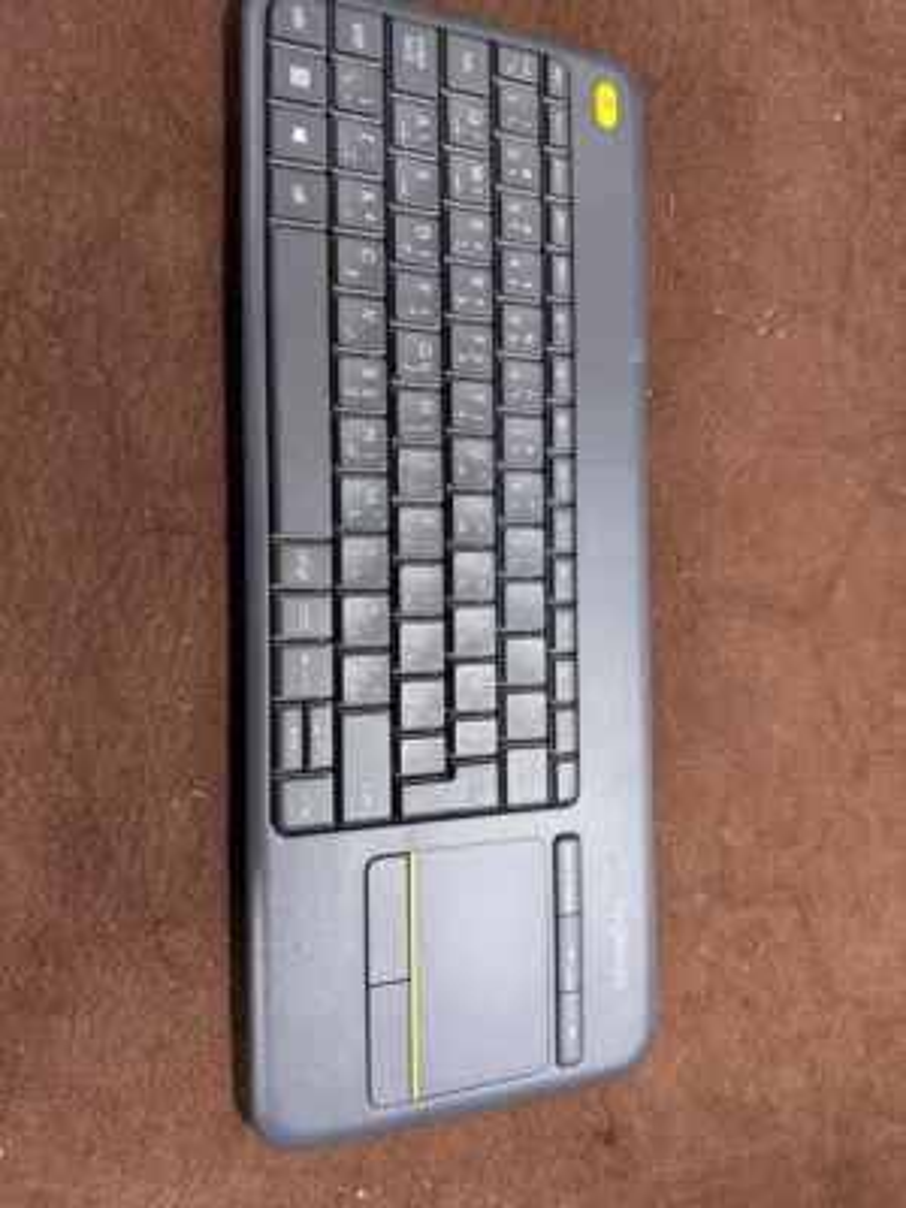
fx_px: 838
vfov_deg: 71.6
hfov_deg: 56.8
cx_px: 453
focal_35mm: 24
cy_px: 604
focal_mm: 6.76
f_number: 1.78
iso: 250
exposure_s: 1/50
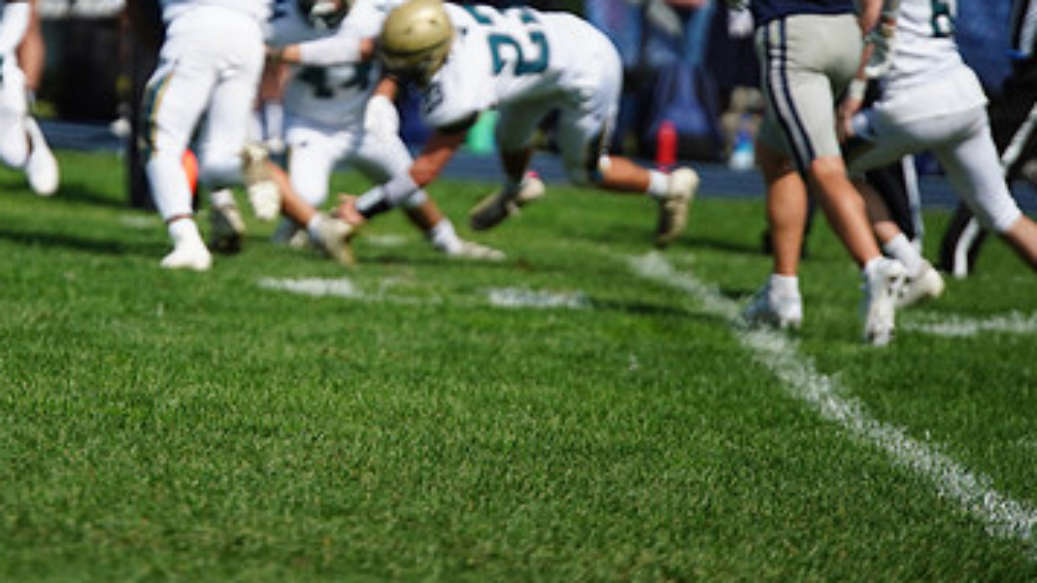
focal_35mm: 512
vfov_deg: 2.4
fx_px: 14074
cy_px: 25
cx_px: 227
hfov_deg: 4.2
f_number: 2.8
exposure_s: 1/8000
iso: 400
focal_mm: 300
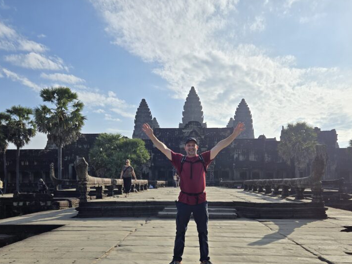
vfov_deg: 42.1
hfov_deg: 55.4
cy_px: 184
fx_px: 335
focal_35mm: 33
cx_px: 175
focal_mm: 5.4
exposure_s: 1/4883
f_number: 1.8
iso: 25
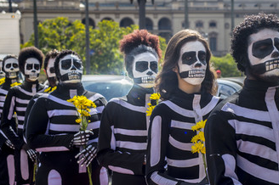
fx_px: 906
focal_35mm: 117
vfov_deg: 11.7
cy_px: 112
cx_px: 156
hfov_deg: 17.5
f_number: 9
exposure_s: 1/400
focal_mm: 85
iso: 100
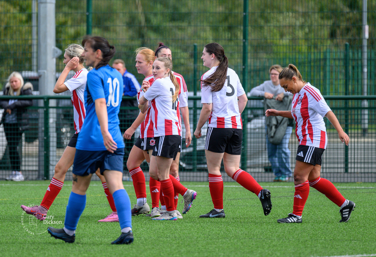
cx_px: 170
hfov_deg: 4.2
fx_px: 5172
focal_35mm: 492
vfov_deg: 2.8
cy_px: 77
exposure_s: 1/1600
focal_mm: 340
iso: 800
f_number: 5.3
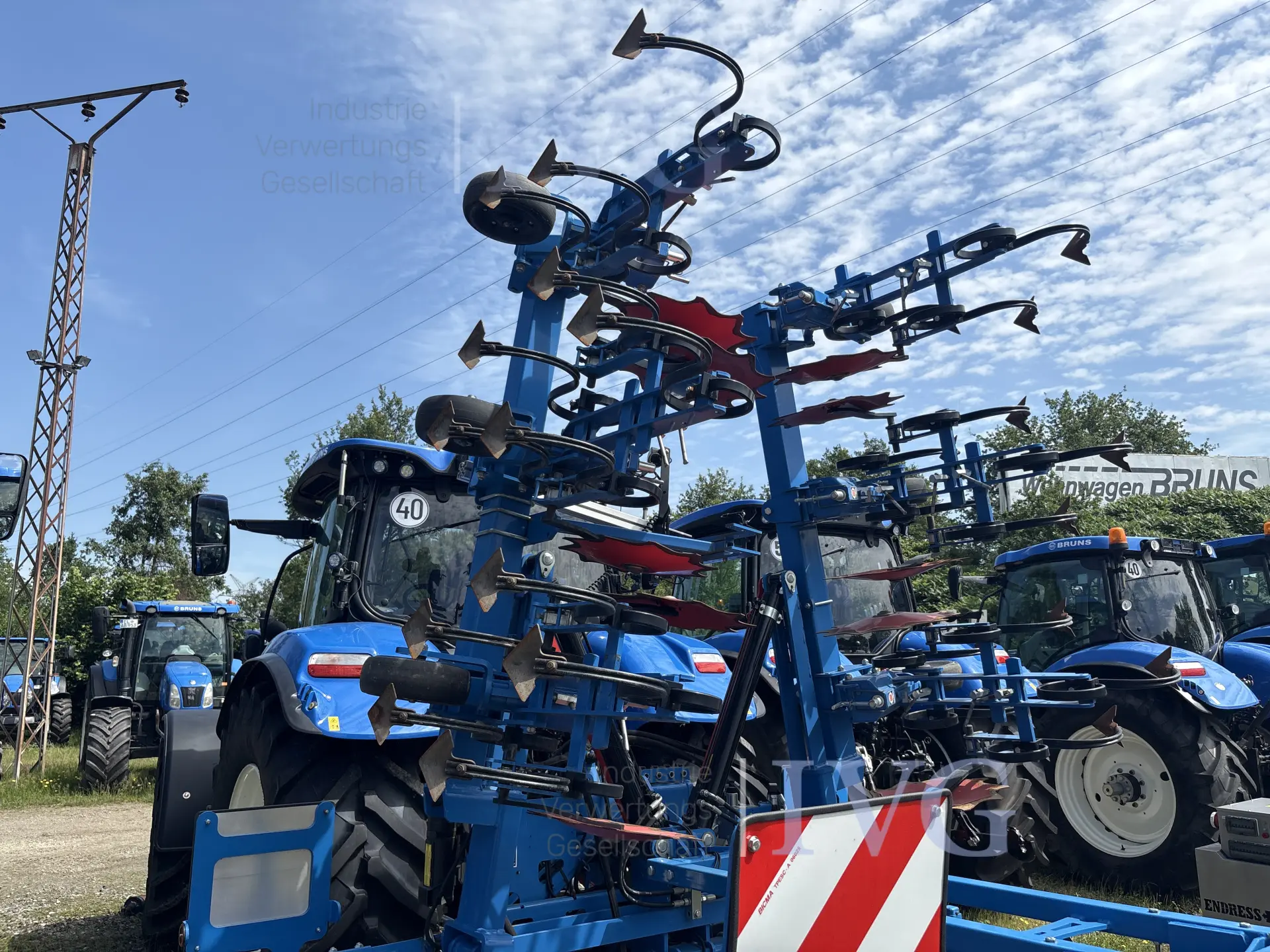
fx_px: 954
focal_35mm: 26
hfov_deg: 67.3
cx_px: 635
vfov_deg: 53.1
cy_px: 476
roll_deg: +1.2
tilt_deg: +11.8
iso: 50
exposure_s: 1/3279
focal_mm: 5.96
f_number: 1.6
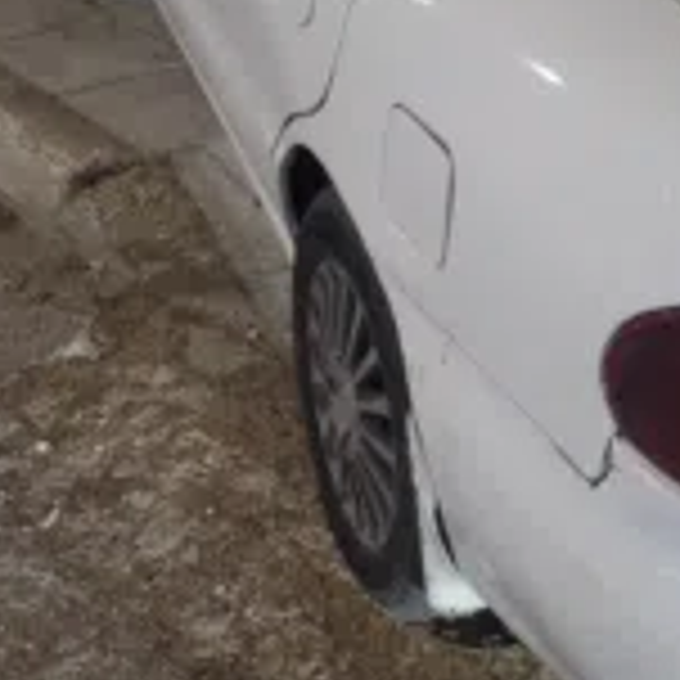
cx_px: 396
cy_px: 203
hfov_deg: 28.1
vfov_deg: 27.9
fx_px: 1356
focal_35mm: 61
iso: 640
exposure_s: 1/25
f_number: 1.8
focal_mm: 5.4
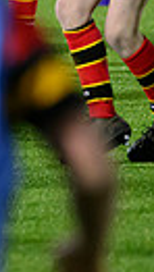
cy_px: -8
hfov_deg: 1.2
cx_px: -285
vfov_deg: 2.1
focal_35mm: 1030
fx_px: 7453
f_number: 3.2
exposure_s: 1/1600
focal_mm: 200
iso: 6400
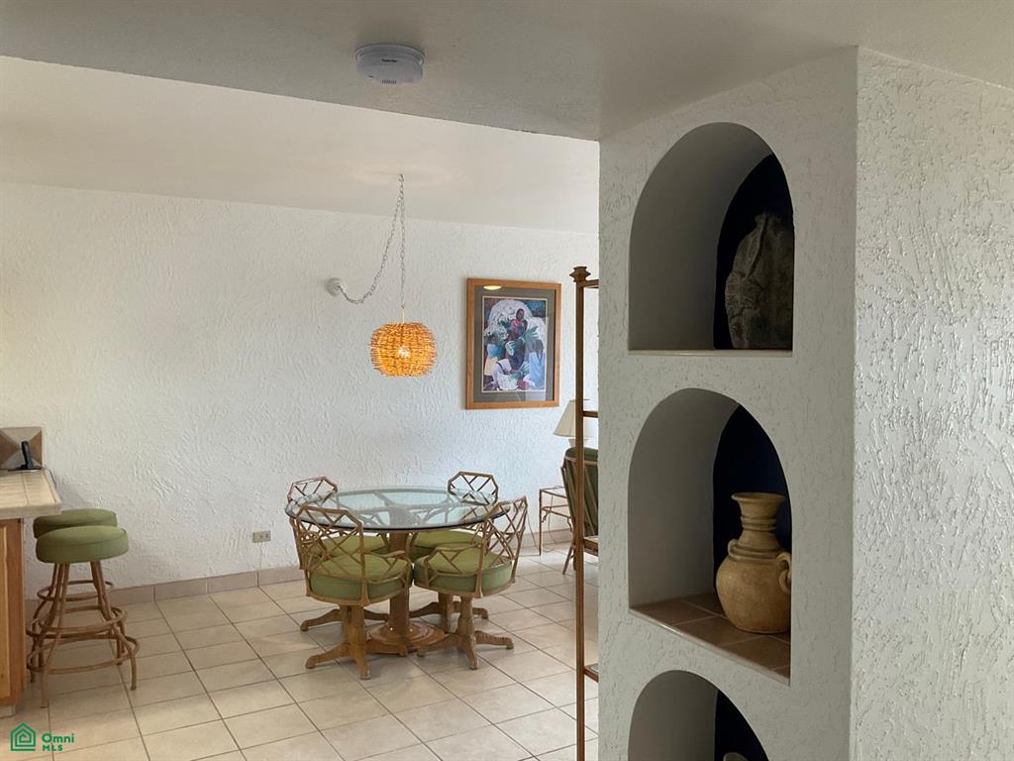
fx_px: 849
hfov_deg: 61.7
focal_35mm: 29
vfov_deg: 48.2
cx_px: 507
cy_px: 380
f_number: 1.8
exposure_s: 1/60
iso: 100
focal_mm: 3
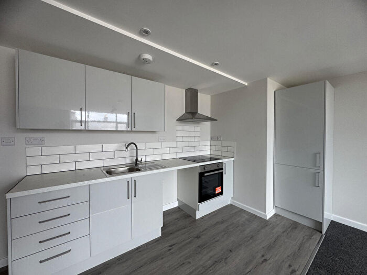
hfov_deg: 102.1
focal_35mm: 14
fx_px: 148
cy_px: 138
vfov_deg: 85.7
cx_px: 184
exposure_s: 1/99
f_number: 2.2
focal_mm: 2.22
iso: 100
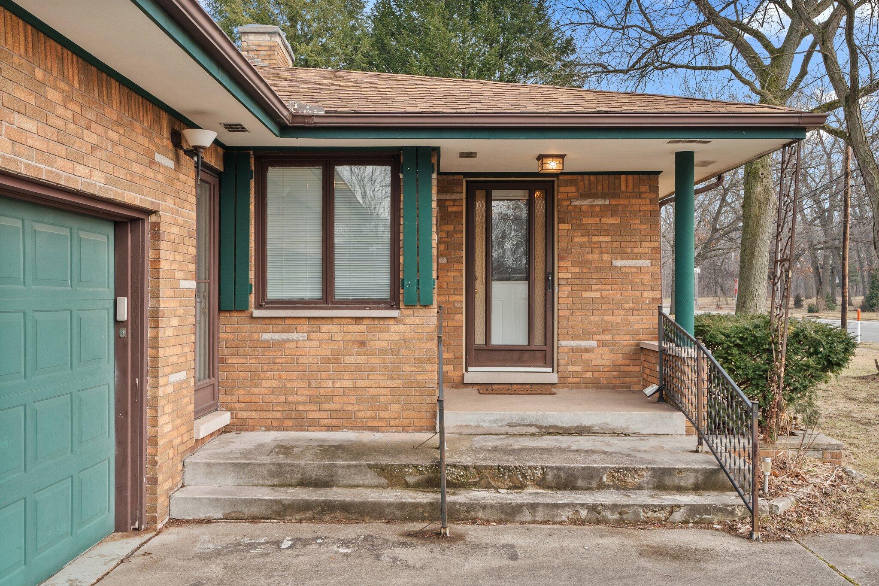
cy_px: 293
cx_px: 440
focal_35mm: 36
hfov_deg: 53.1
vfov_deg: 36.9
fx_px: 879
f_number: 9
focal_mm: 24
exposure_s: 1/60
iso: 500
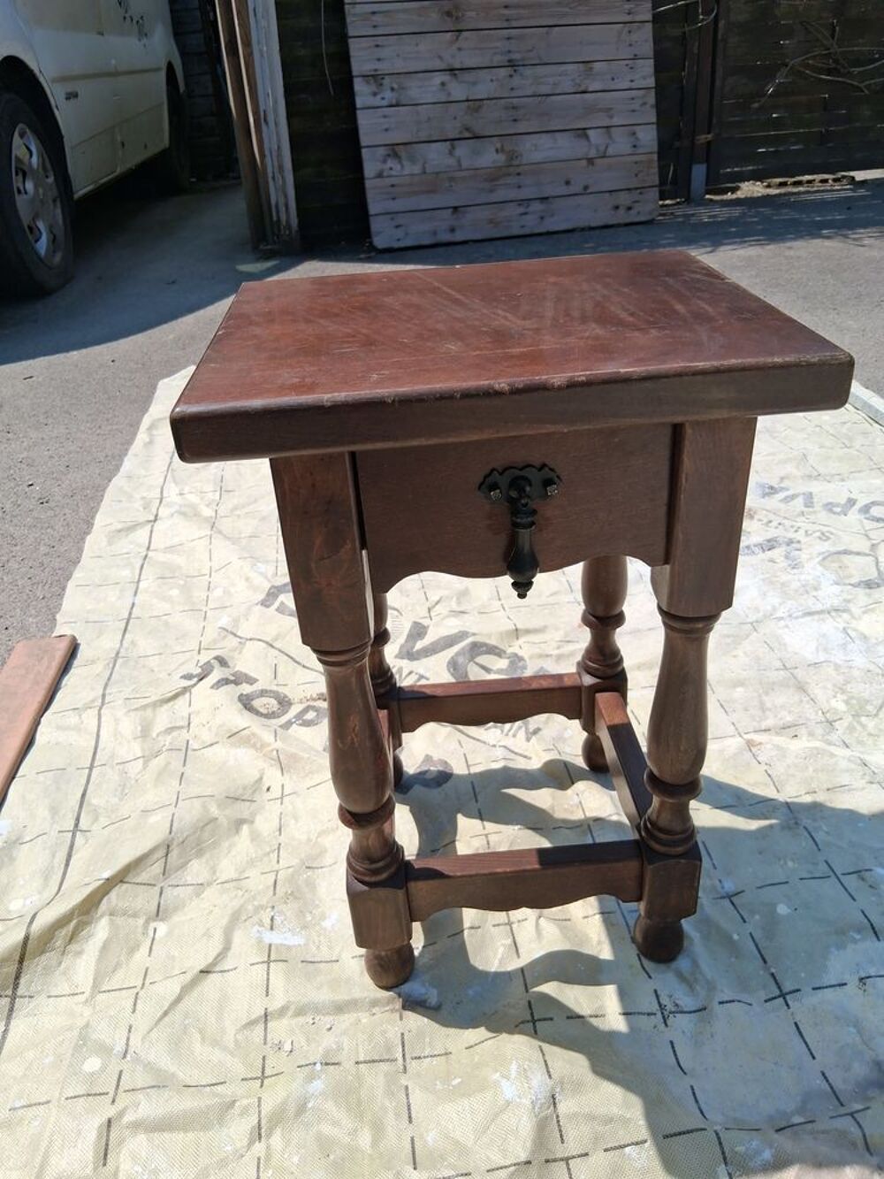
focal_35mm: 26
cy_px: 590
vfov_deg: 67.3
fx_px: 885
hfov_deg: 53.1
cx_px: 442
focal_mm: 3.98
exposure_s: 1/788
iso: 25
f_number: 1.8
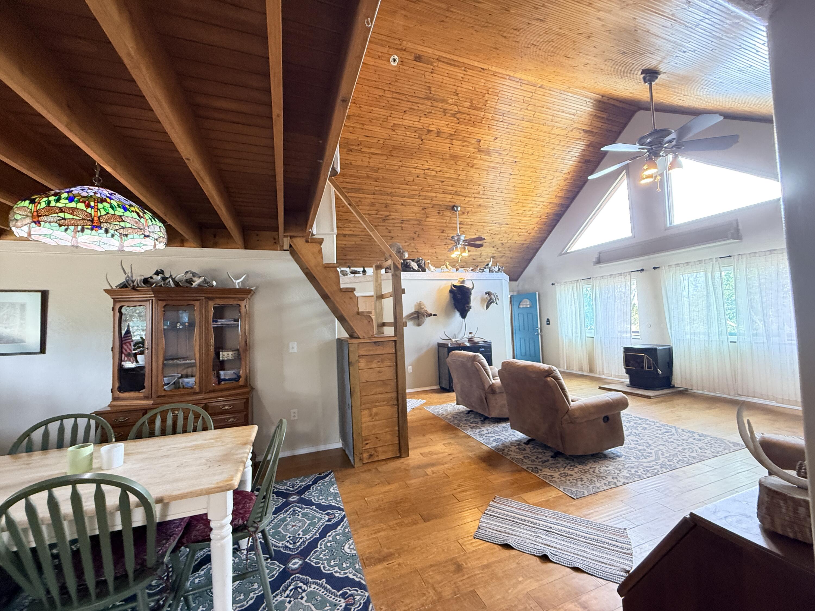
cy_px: 306
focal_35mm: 14
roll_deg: +2.1
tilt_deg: +3.1
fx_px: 330
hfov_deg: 102.1
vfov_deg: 85.7
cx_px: 408
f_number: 2.2
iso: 500
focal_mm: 2.22
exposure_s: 1/60
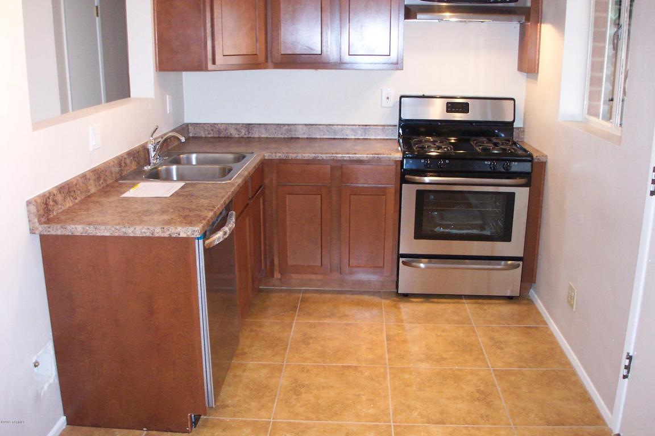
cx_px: 328
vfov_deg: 37.9
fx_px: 637
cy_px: 218
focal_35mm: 35
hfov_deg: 54.4
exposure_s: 1/30
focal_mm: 7.5
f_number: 2.8
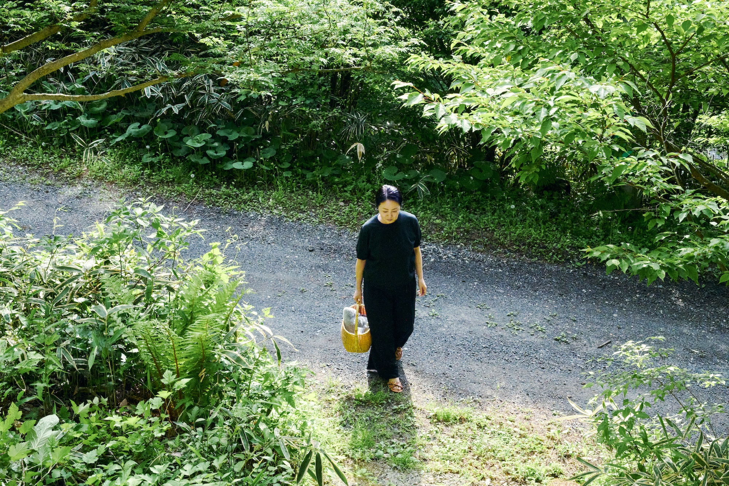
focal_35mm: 55
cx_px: 364
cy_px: 243
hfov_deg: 36.2
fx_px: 1114
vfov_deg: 24.6
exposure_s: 1/500
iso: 3200
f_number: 22
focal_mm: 55
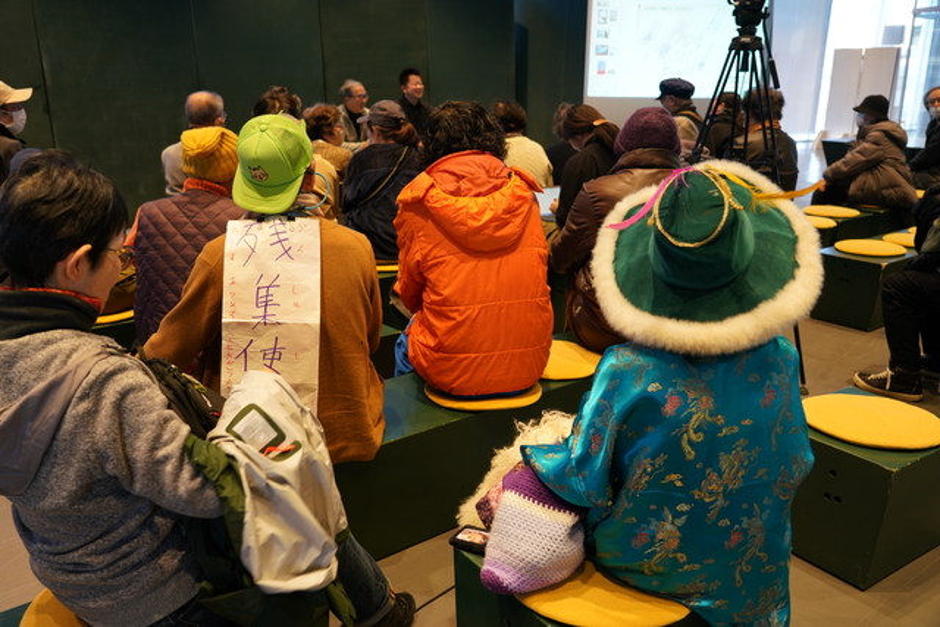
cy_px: 314
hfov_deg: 60.3
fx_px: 810
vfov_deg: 42.3
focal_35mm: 31
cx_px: 470
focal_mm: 31
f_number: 4.5
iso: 640
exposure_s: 1/40
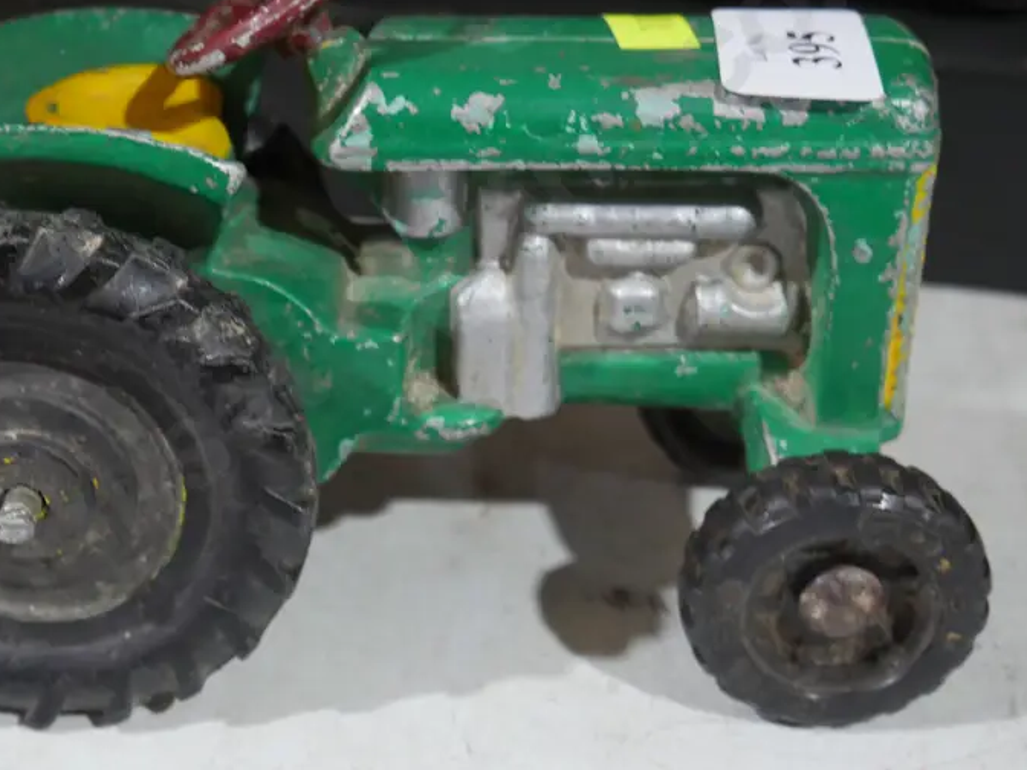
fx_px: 1899
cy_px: 355
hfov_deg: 30.0
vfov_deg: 22.9
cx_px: 322
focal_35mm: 64
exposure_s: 1/60
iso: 1600
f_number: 4.6
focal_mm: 21
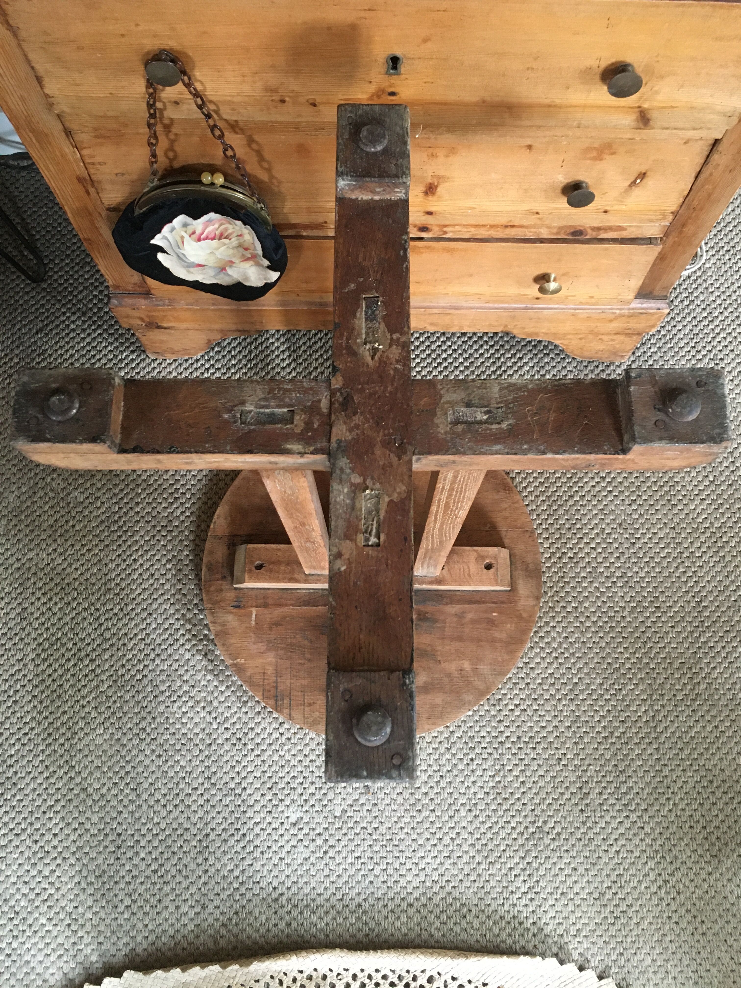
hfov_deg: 48.2
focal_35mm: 29
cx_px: 370
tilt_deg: -74.6
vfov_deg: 61.7
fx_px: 828
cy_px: 494
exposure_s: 1/17
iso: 200
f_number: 2.2
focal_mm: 4.15
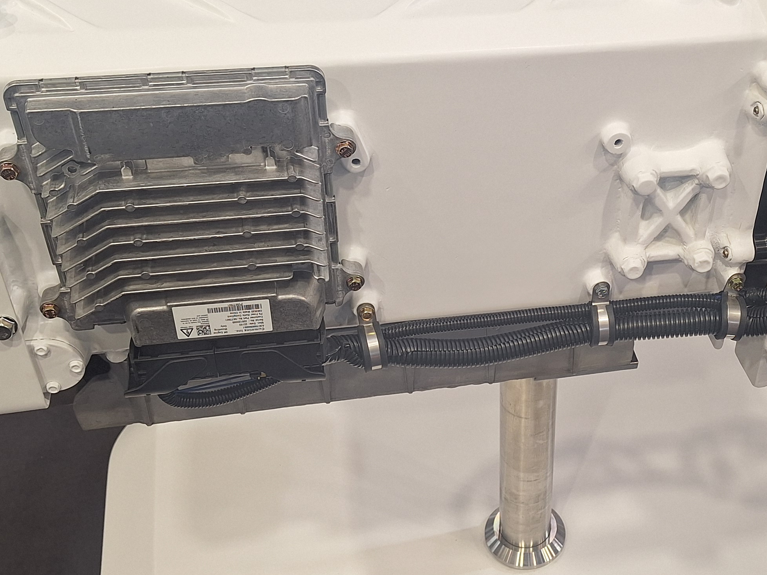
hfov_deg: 39.2
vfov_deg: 30.3
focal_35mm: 48
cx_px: 505
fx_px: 1063
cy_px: 301
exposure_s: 1/100
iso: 64
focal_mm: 5.54
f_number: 1.8
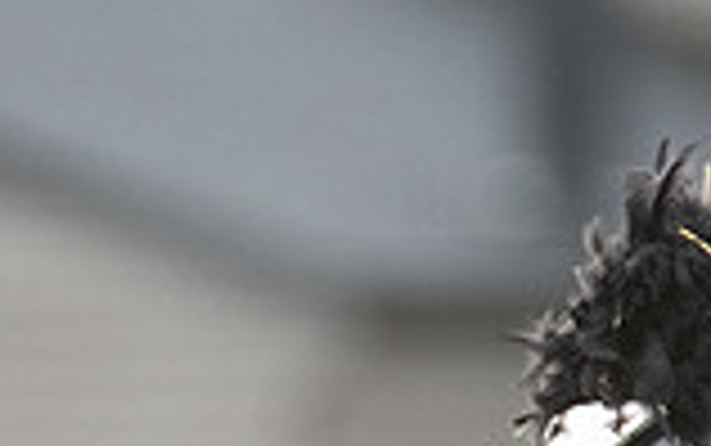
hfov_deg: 0.9
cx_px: 403
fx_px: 46344
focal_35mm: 2390
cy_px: 1000
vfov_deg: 0.6
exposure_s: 1/1600
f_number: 5.6
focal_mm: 550
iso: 2500
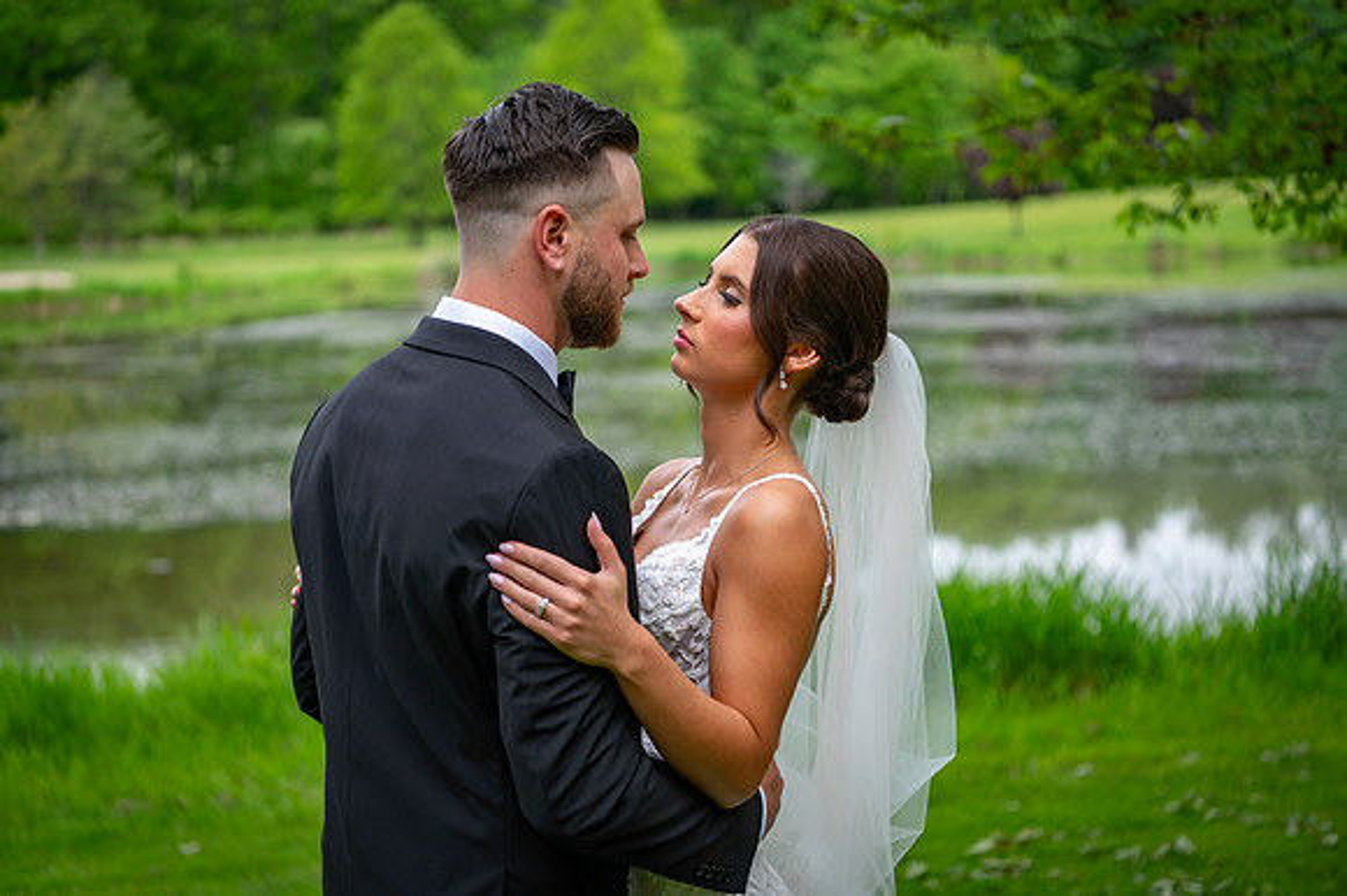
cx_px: 674
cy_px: 448
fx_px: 2618
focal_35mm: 70
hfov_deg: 28.9
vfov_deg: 19.4
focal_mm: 70
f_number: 3.2
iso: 400
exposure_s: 1/1000
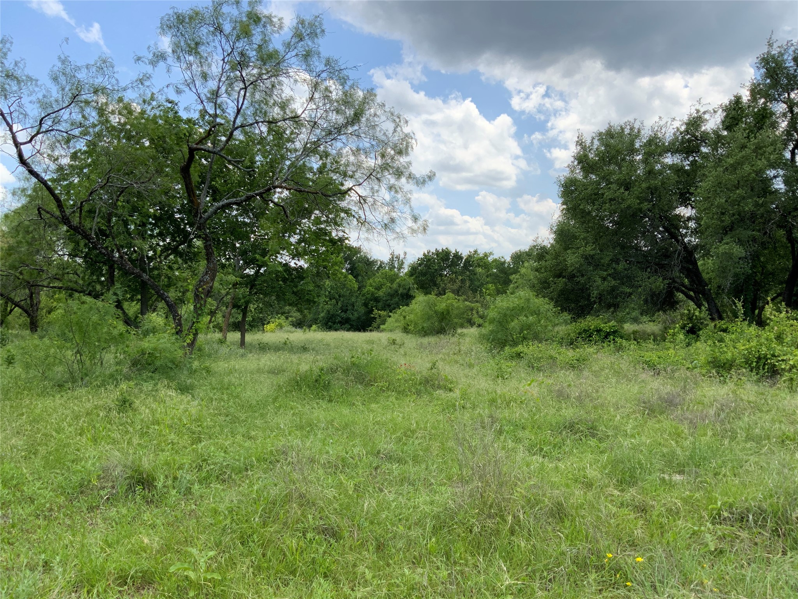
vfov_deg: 48.2
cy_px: 300
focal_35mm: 29
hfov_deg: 61.7
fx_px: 669
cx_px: 399
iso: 16
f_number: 1.8
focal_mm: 3
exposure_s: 1/666
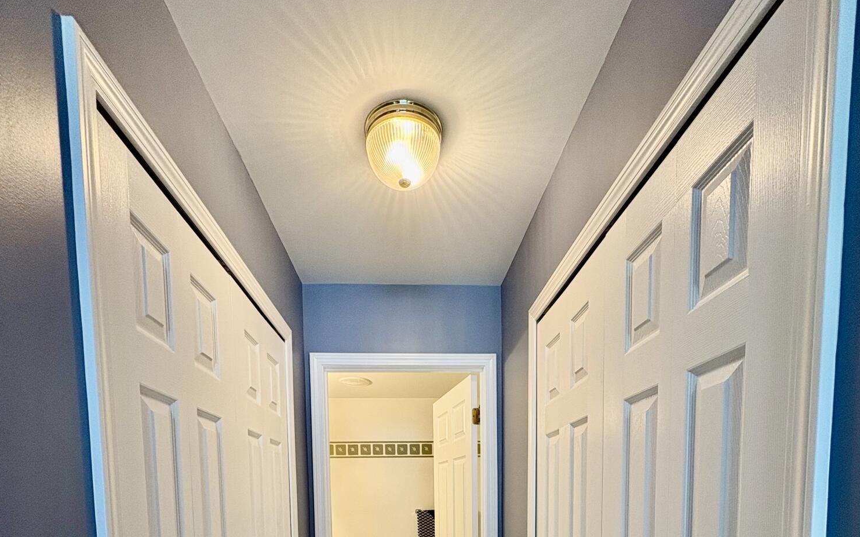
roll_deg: +0.5
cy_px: 533
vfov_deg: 49.2
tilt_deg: -4.0
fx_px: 469
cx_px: 432
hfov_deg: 85.1
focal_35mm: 20
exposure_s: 1/60
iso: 160
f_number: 2.2
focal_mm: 2.22
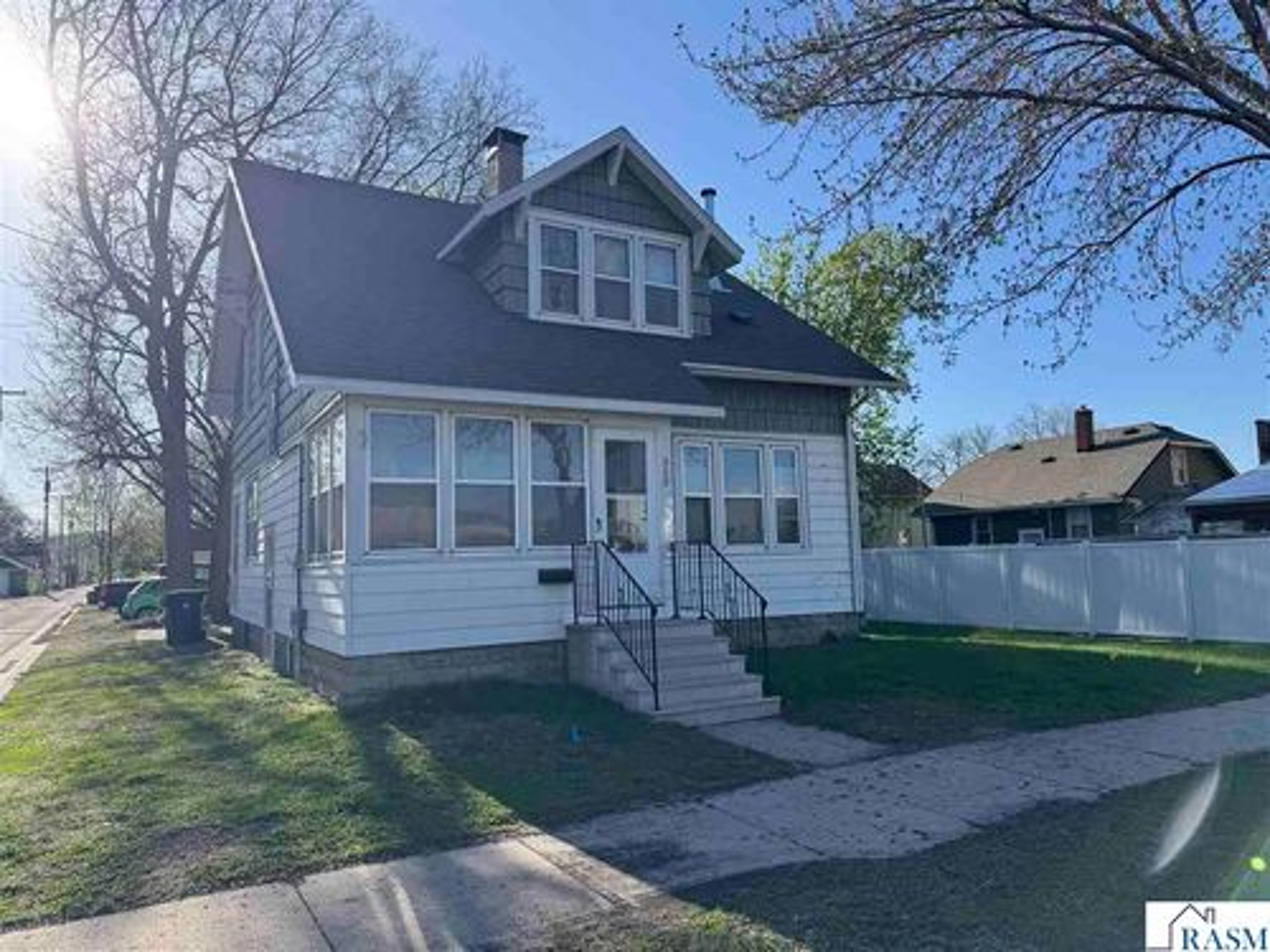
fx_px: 881
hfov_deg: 71.6
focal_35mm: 24
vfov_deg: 56.8
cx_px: 635
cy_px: 476
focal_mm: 6.76
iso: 80
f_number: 1.78
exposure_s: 1/2833
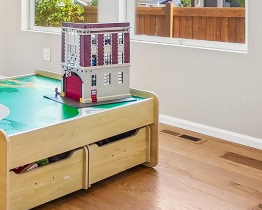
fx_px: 388
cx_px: -110
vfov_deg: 28.1
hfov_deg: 28.0
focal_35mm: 50
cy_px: -7
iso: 250
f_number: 8
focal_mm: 12
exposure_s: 1/30
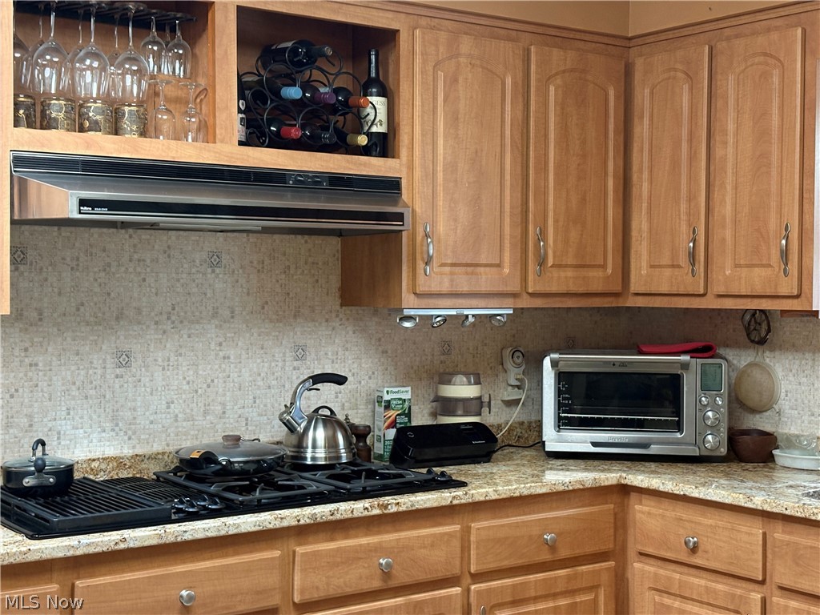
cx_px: 410
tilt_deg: +1.7
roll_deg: -0.7
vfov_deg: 28.0
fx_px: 1232
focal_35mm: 52
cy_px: 308
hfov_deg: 36.8
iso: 160
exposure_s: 1/40
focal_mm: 5.96
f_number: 1.6
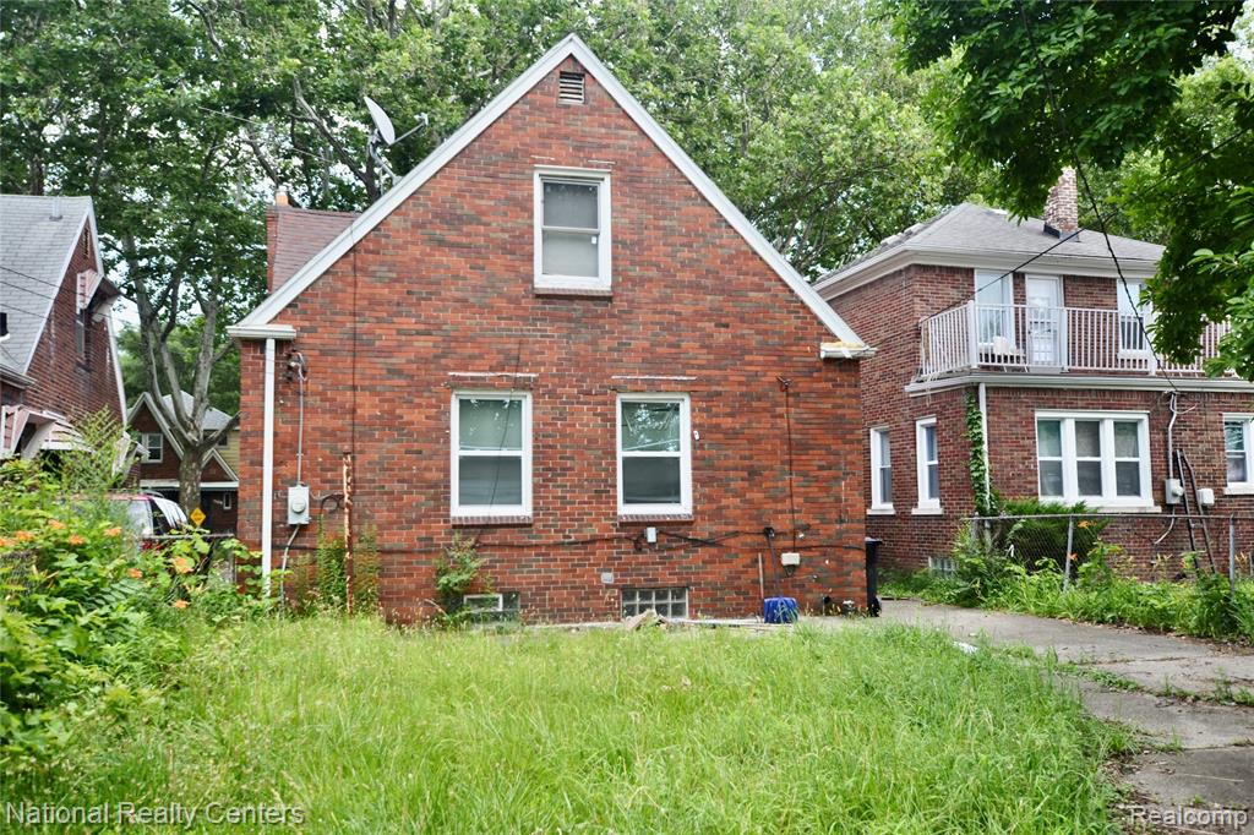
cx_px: 627
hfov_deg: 61.9
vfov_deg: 43.6
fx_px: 1045
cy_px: 418
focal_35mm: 30
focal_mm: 20
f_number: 5.6
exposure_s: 1/125
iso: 140
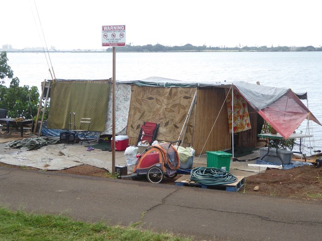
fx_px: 530
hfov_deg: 33.8
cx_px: 161
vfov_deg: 25.7
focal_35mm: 57
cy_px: 120
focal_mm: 9.6
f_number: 4.1
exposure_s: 1/125
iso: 80
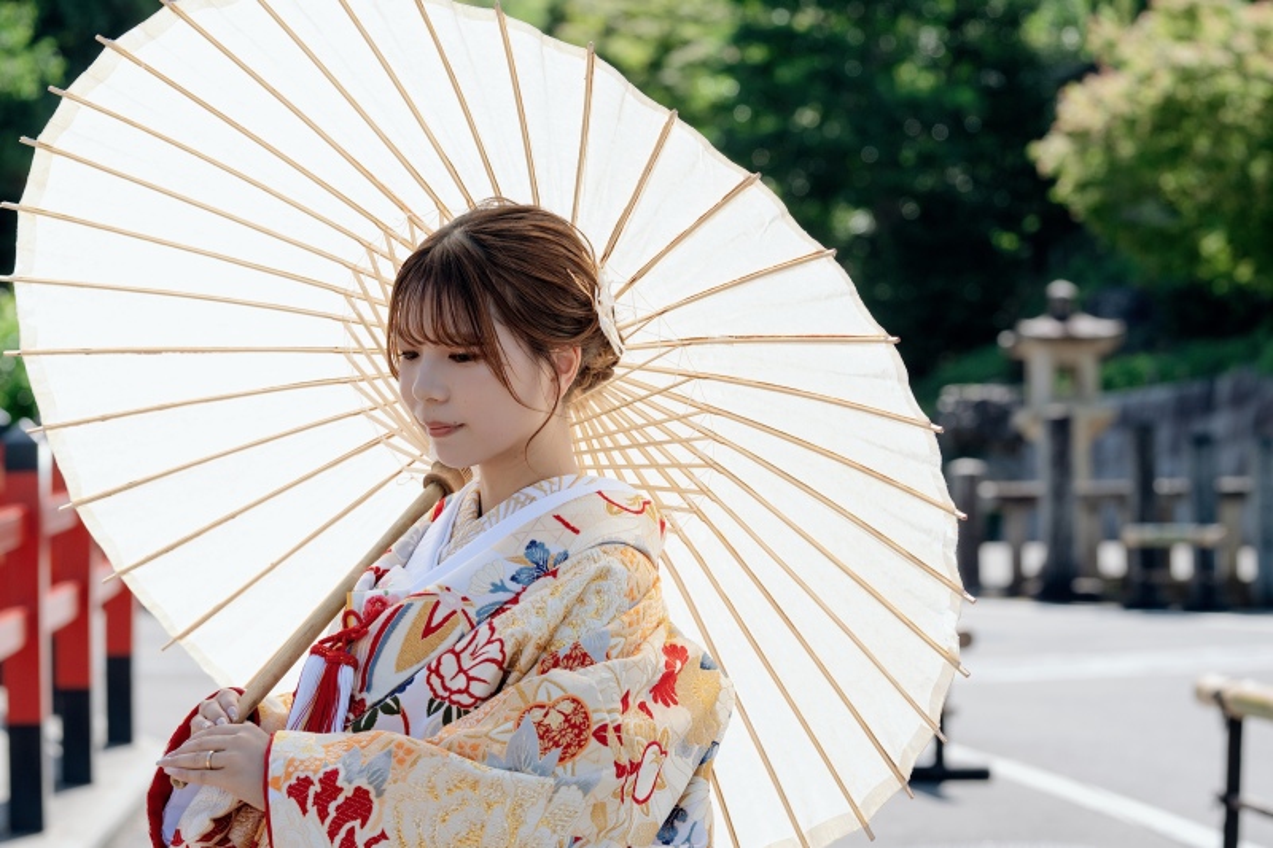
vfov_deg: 11.4
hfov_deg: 17.1
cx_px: 636
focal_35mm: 120
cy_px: 424
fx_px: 4242
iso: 250
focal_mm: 80
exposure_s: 1/800
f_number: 4.5
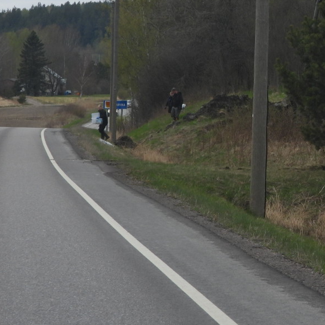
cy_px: 72
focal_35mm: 174
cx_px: 327
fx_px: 1848
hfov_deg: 10.0
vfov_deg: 10.0
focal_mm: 14.4
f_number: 3.5
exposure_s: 1/640
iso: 100
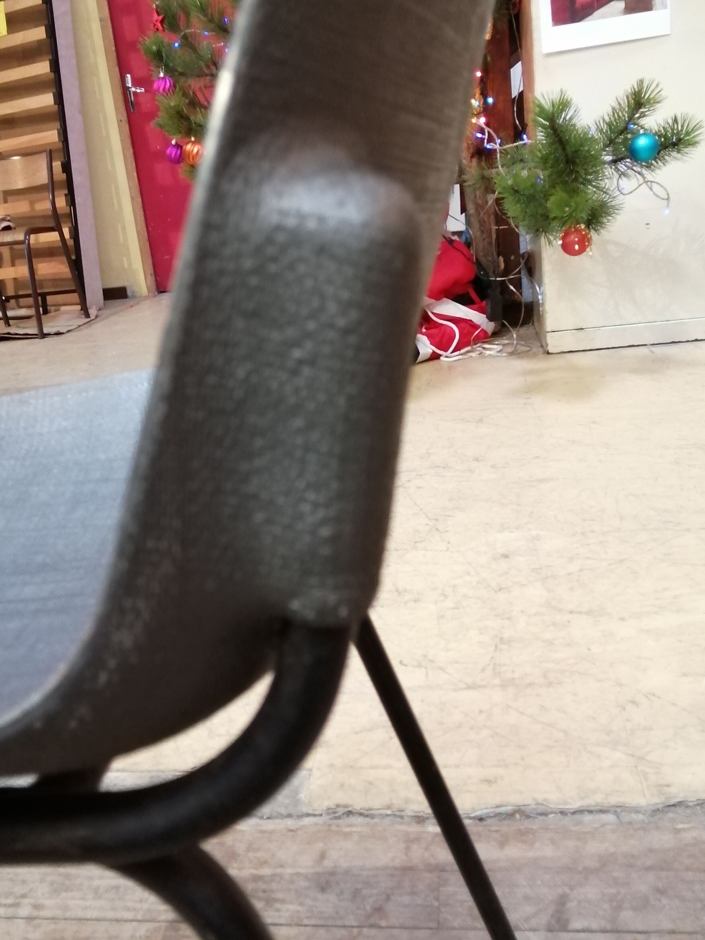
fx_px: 896
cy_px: 449
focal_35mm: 33
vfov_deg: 55.3
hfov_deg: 42.9
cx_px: 310
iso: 500
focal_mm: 3.46
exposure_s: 1/20
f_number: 1.8
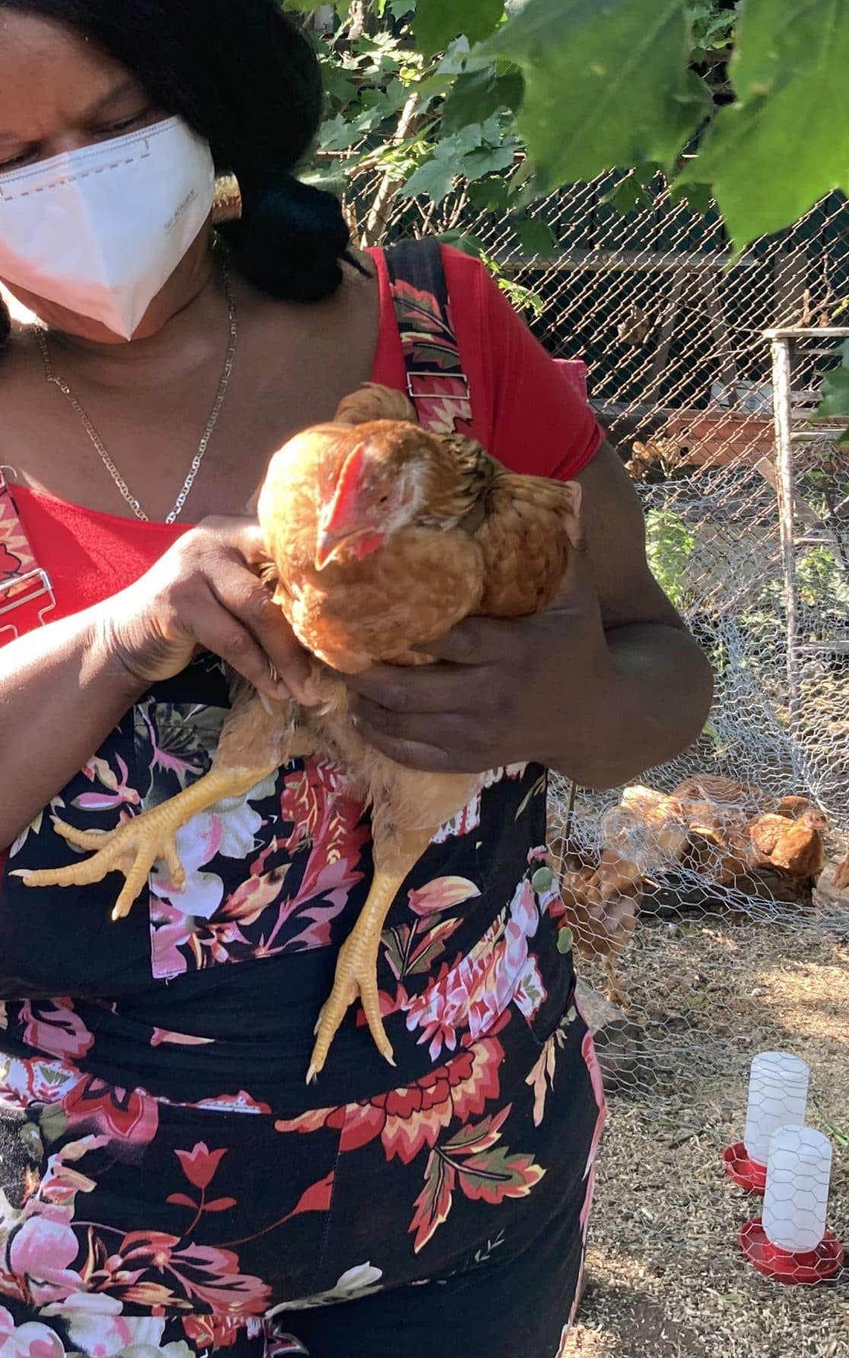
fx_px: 1851
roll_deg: +1.3
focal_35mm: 50
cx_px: 252
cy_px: 550
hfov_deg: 25.6
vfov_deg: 40.1
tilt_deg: -12.2
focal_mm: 3.99
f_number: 1.8
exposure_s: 1/121
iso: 50
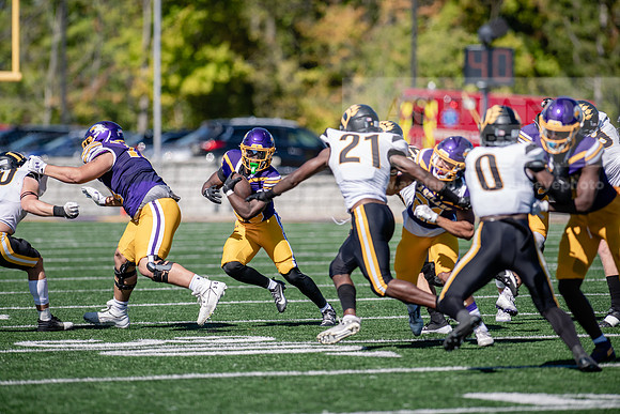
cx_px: 310
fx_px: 5168
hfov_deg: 6.9
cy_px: 207
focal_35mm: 300
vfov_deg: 4.6
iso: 160
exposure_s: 1/2000
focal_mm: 300
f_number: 3.5
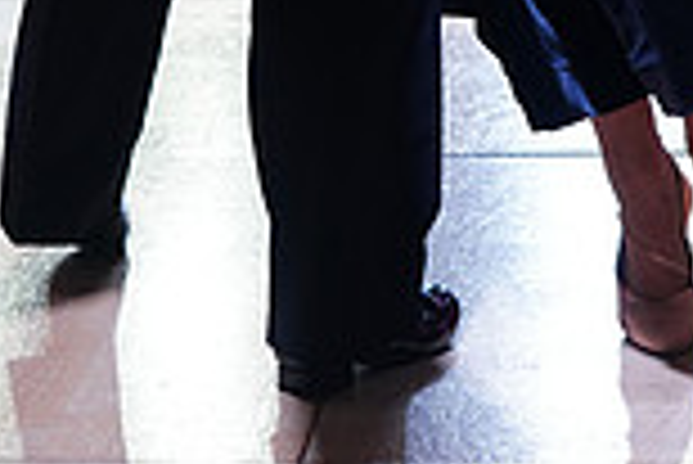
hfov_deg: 14.3
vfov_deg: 8.9
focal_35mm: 143
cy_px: -559
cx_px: 547
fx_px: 2755
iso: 1250
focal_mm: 38
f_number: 4
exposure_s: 1/500
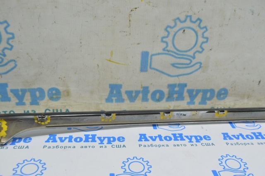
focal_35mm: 38
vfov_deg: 35.4
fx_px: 276
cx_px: 132
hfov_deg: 51.3
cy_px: 88
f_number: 5.6
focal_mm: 25
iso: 400
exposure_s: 1/20
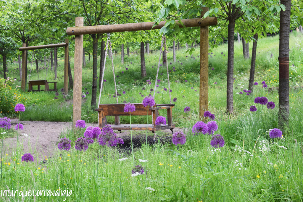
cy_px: 101
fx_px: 694
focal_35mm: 82
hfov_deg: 24.6
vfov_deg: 16.6
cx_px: 152
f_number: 5.6
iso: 400
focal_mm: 55
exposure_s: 1/100
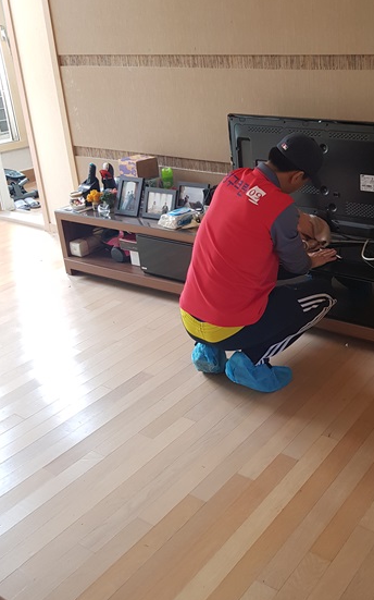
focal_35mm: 36
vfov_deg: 53.7
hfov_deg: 34.4
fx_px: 588
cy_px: 246
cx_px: 292
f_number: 1.7
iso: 100
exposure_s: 1/60
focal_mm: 4.2
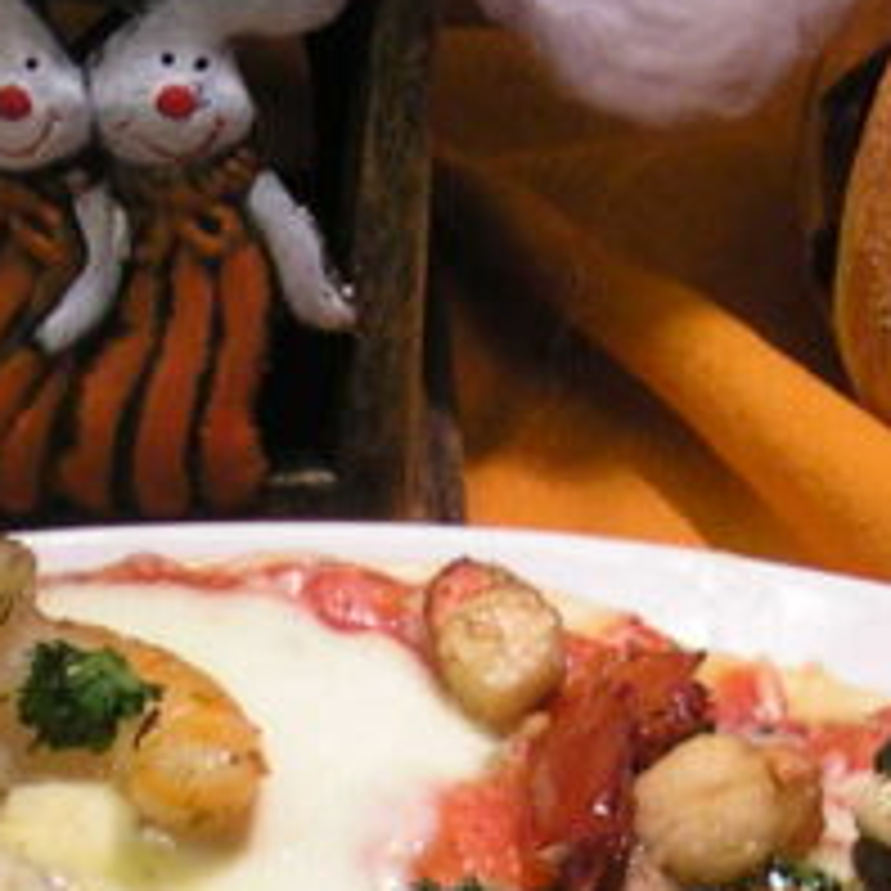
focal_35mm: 169
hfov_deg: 10.3
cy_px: 1094
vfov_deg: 10.2
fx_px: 4921
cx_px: 536
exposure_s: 1/32.6
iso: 100
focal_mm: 5.6
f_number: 2.7
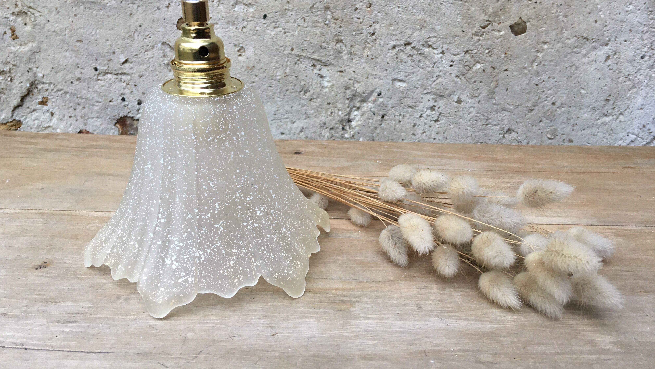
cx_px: 325
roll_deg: -0.9
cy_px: 180
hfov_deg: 61.0
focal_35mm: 32
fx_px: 556
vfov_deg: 36.7
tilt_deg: -19.9
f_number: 2.2
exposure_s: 1/33
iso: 25
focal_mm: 4.15
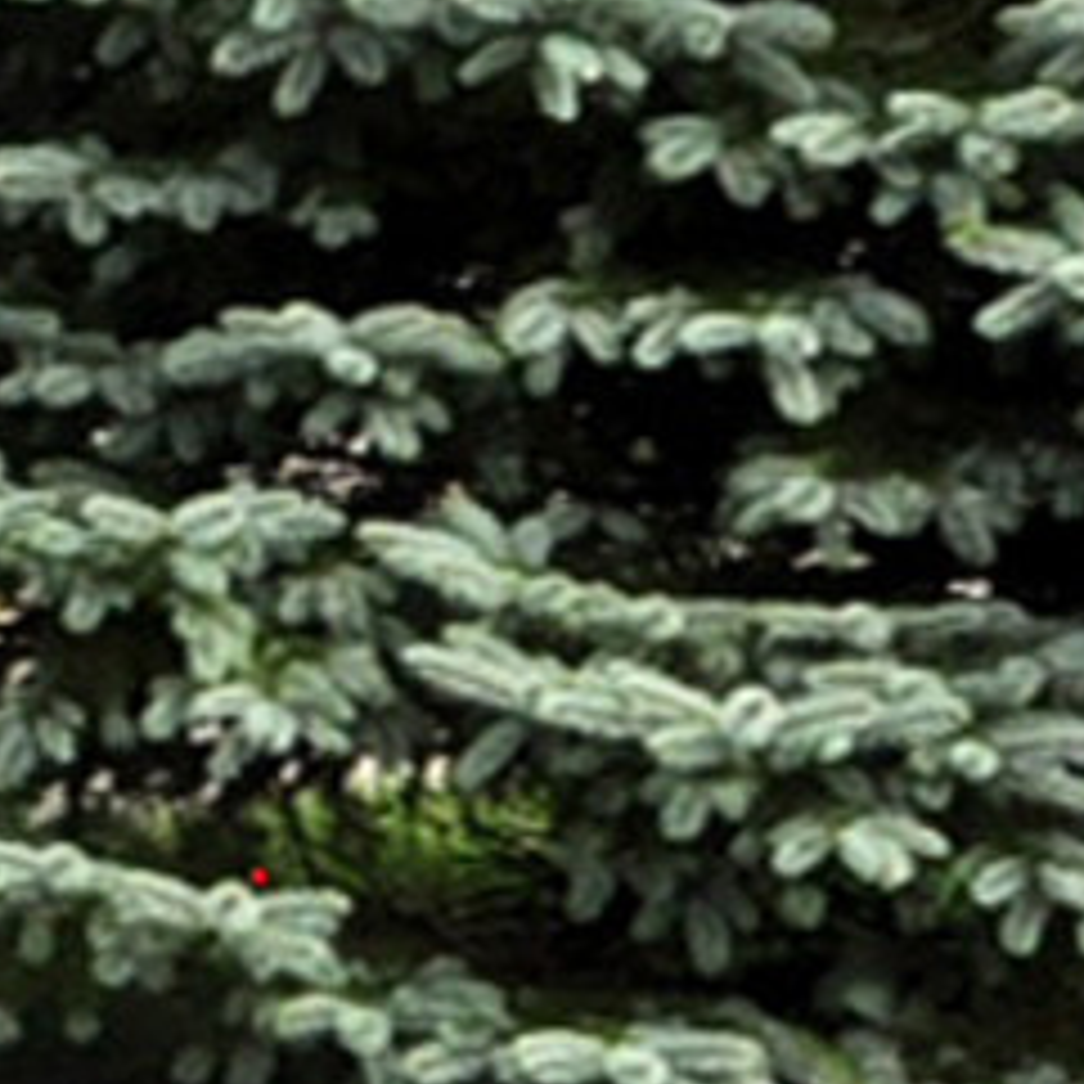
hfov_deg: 7.1
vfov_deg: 11.2
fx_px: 5421
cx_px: -3706
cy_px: -238
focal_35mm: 153
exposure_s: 1/400
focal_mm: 10
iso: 250
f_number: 9
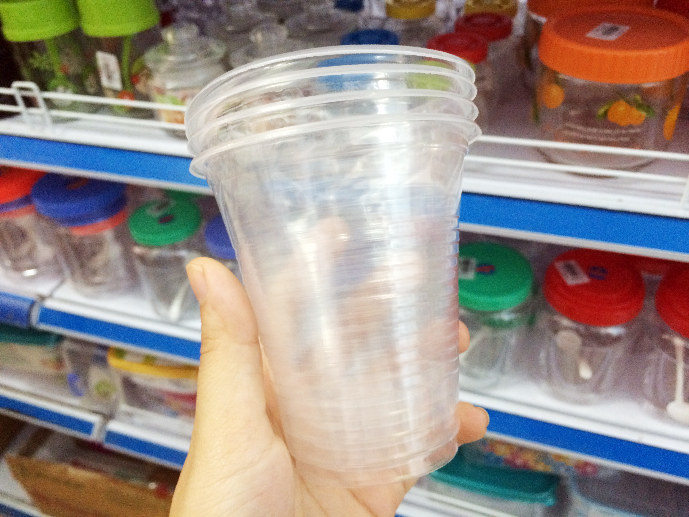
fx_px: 577
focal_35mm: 29
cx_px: 344
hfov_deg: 61.7
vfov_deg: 48.2
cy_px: 258
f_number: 2.2
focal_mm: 4.15
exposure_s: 1/33
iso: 320
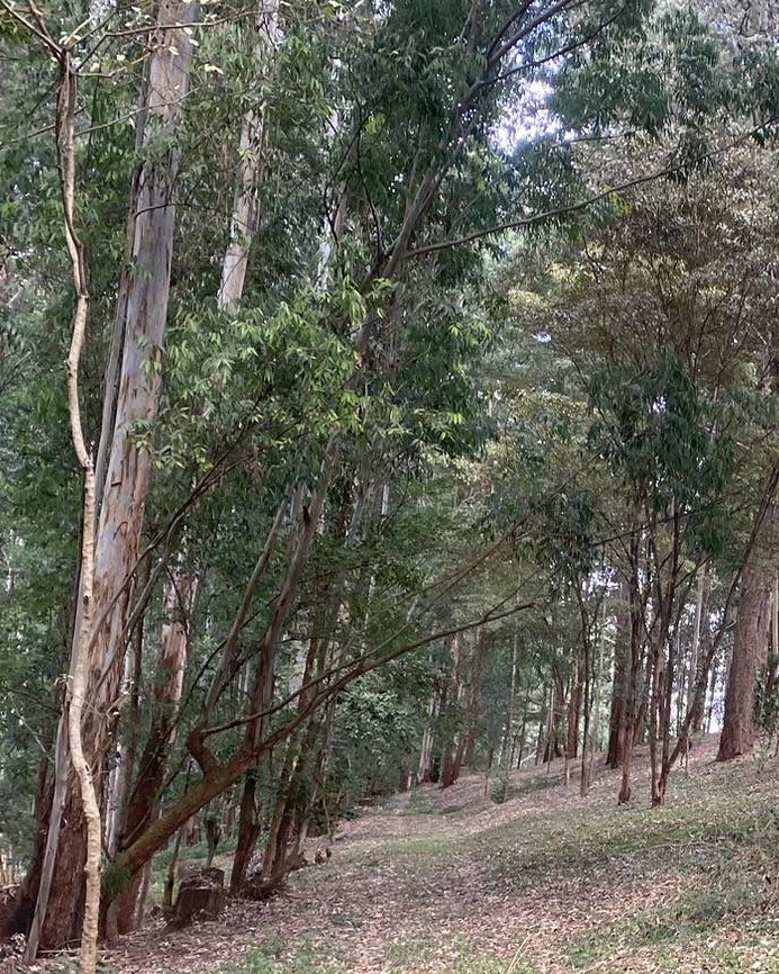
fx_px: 1729
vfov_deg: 30.6
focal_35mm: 60
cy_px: 793
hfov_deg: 24.0
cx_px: 830
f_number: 1.8
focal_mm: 4.25
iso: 64
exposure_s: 1/122
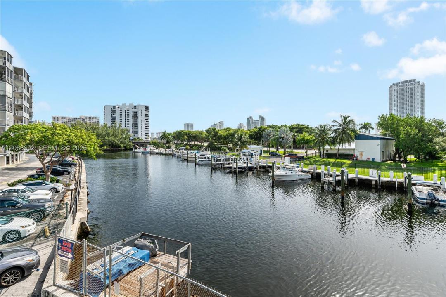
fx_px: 211
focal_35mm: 17
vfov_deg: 70.4
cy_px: 148
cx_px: 223
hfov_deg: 93.3
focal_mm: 17
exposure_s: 1/500
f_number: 9
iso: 200
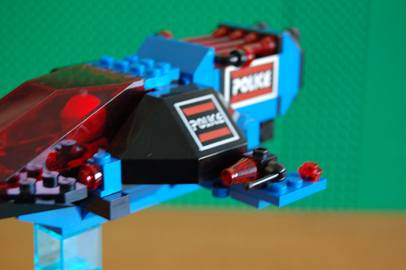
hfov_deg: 27.0
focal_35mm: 75
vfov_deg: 18.2
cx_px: 203
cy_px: 135
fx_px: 845
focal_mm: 50
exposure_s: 1/13
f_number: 5.6
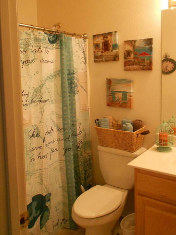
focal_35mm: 34
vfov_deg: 53.7
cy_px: 96
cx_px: 105
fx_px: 231
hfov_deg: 41.6
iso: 400
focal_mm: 4.6
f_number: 3.2
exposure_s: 1/25
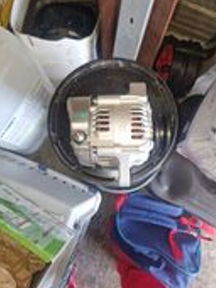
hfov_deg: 51.4
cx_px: 111
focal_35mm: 27
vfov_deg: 65.3
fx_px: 225
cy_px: 151
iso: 250
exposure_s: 1/100
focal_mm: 5.4
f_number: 1.8
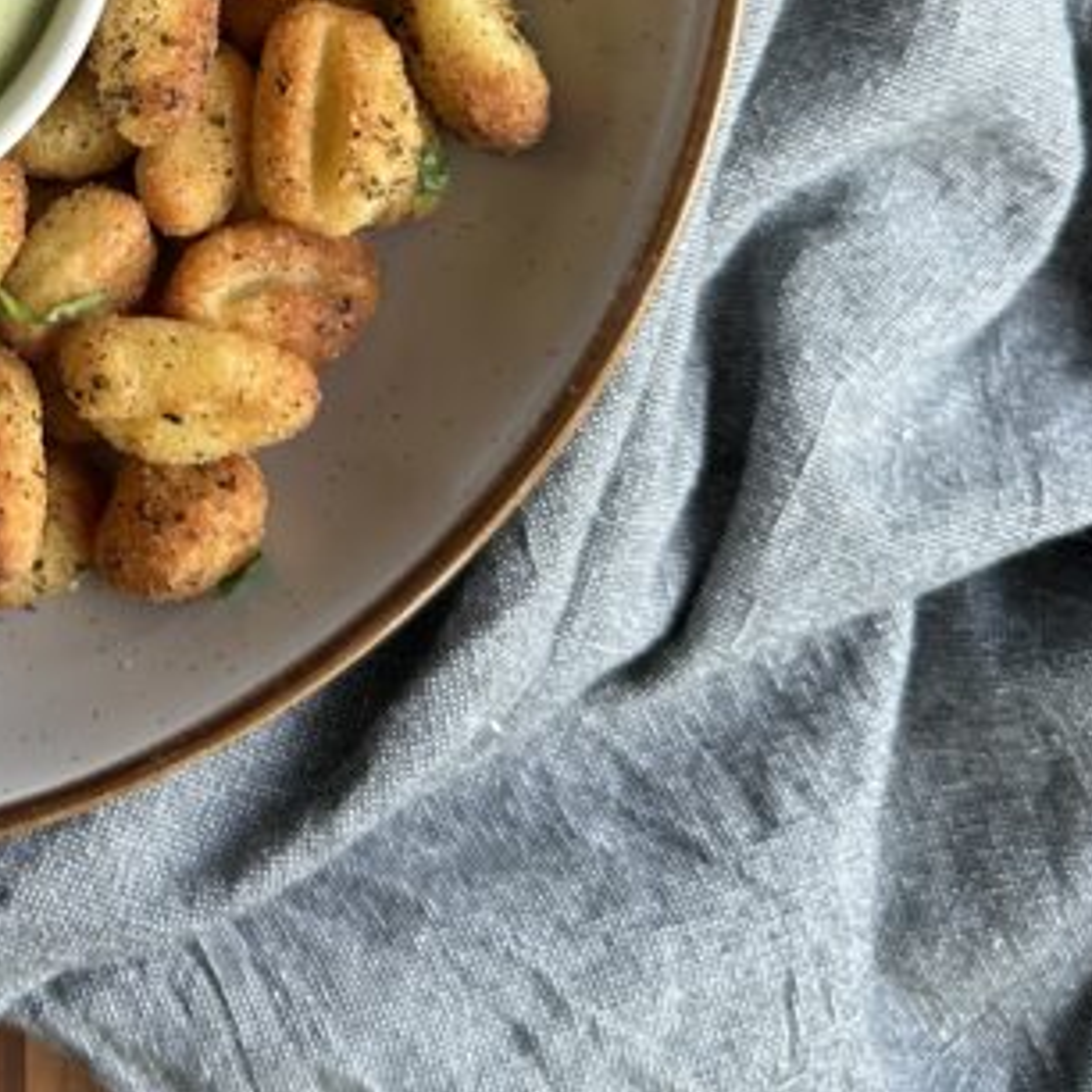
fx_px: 2534
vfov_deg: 22.9
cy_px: -100
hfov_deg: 22.5
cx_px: -196
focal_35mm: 71
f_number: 1.78
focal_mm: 6.86
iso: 64
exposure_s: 1/207
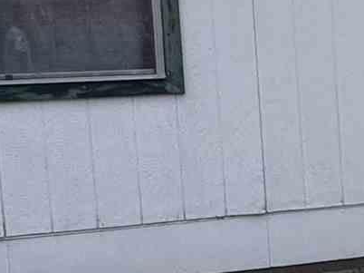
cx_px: 694
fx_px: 1124
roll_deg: +1.1
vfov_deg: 13.8
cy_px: 142
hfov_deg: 15.3
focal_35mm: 107
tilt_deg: -7.1
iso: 50
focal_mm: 2.22
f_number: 2.2
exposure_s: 1/1449
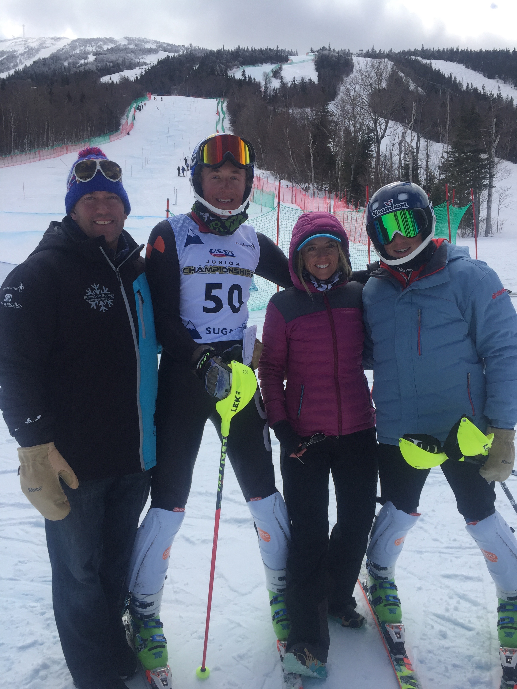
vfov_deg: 61.7
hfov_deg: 48.2
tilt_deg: -6.6
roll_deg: -0.1
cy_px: 344
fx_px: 577
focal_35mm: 29
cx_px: 258
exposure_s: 1/2475
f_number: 2.2
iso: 32
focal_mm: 4.15
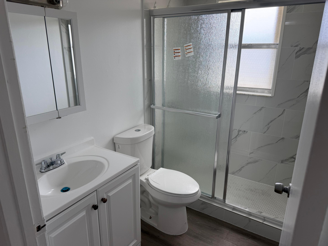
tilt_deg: -15.6
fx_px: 227
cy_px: 123
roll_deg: +0.3
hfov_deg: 71.6
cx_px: 164
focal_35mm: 24
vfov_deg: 56.8
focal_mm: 6.76
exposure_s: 1/195
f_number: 1.78
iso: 64
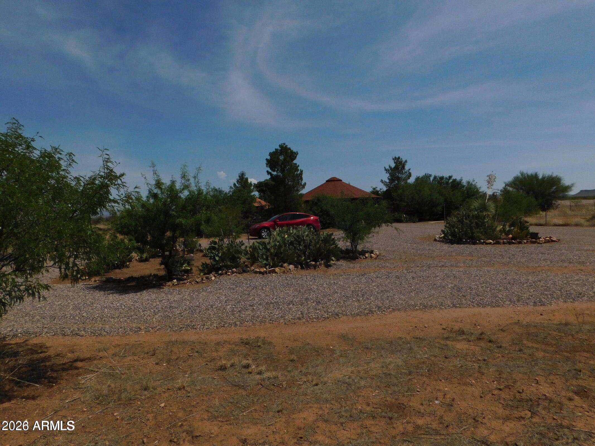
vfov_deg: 56.8
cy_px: 223
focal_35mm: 24
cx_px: 298
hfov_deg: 71.6
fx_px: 413
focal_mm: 4.1
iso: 125
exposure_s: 1/1250
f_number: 6
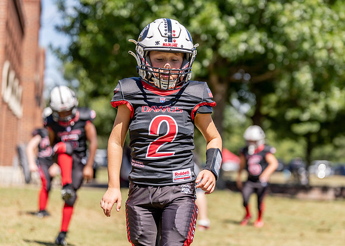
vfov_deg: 11.9
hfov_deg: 16.6
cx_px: 182
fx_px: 1183
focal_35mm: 121
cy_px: 107
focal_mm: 101
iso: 100
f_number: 2.8
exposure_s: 1/1600
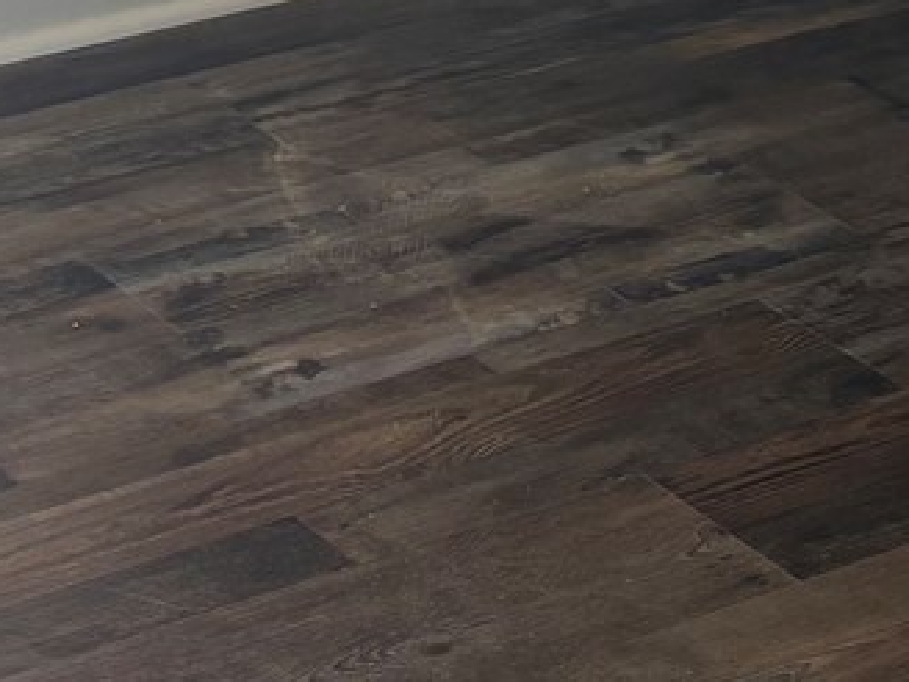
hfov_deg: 13.0
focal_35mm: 152
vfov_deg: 9.2
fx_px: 3991
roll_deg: -0.9
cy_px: -690
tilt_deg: -11.9
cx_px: 294
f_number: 1.6
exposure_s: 1/122
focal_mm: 5.96
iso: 50
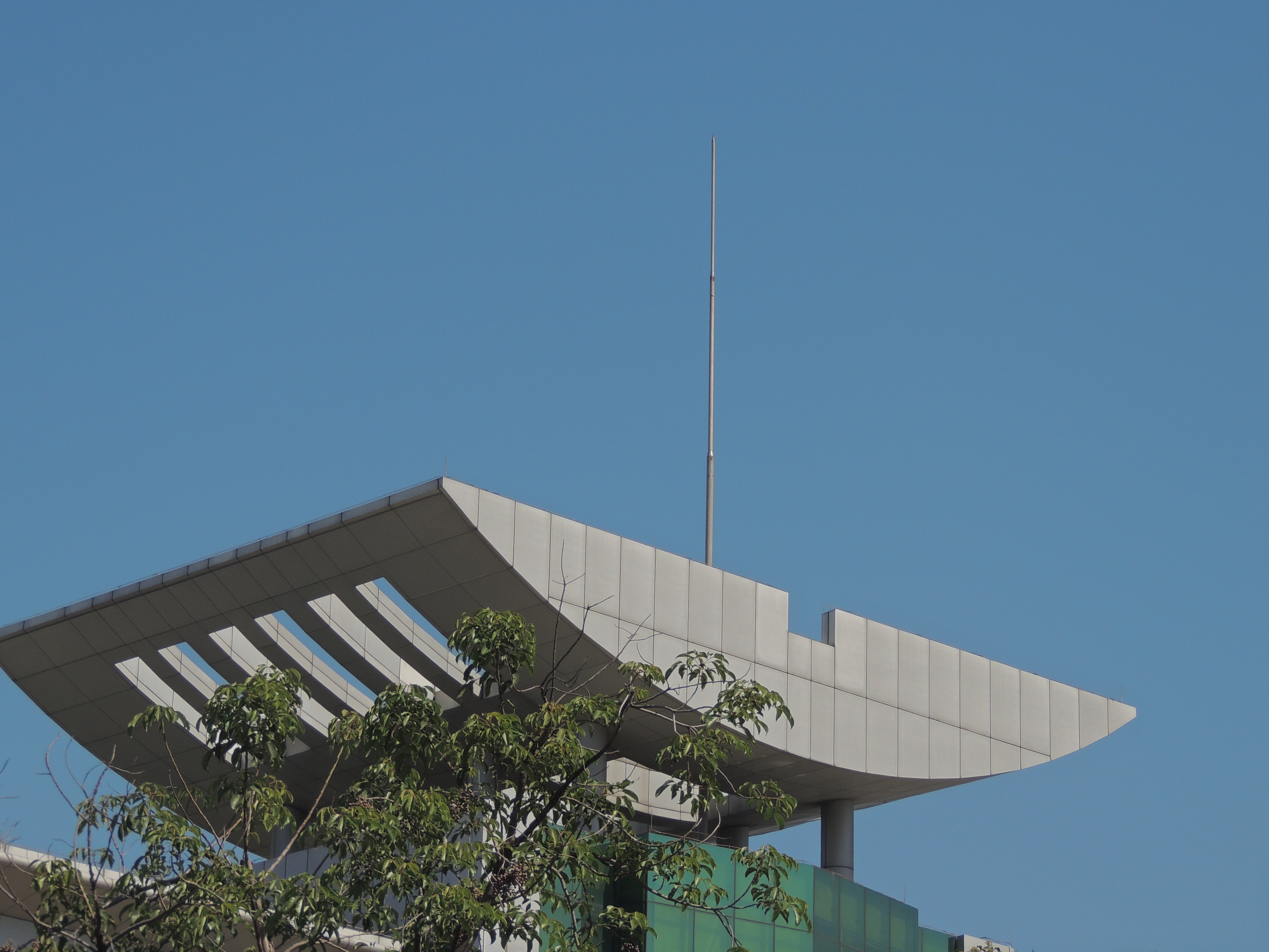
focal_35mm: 135
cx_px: 634
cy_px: 476
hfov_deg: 14.6
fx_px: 4949
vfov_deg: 11.0
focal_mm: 24
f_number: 4.3
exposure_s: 1/1250
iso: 100
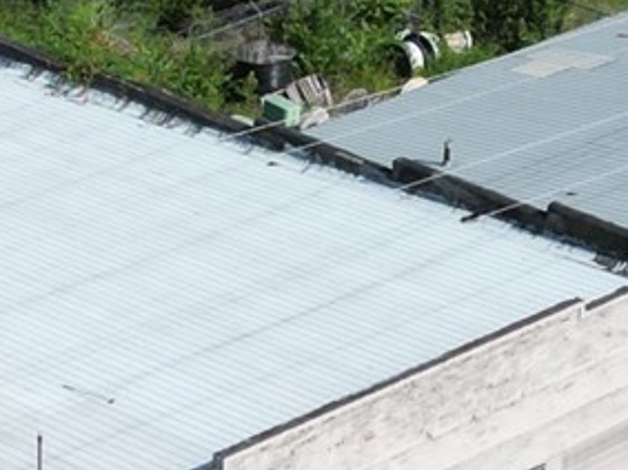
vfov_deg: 9.0
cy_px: 601
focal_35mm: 163
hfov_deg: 12.0
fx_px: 2956
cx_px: -11
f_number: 1.7
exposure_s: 1/4000
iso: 130
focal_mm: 6.72
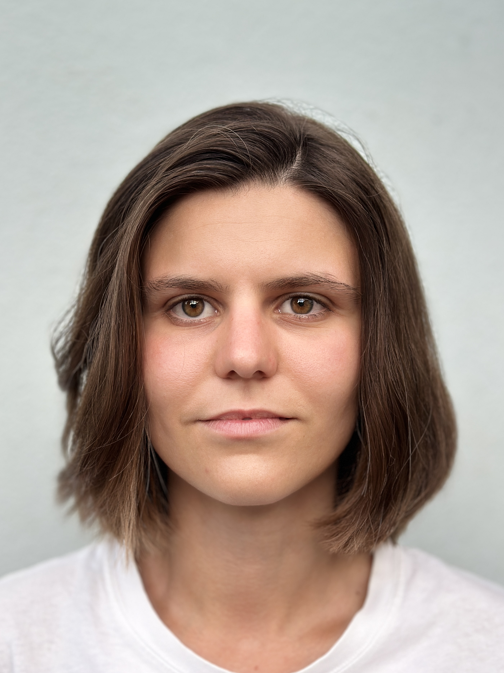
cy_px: 344
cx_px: 255
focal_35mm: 52
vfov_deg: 36.8
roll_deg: -0.5
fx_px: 1010
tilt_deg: -0.9
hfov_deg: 28.0
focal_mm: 6.86
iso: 80
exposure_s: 1/195
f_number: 1.78
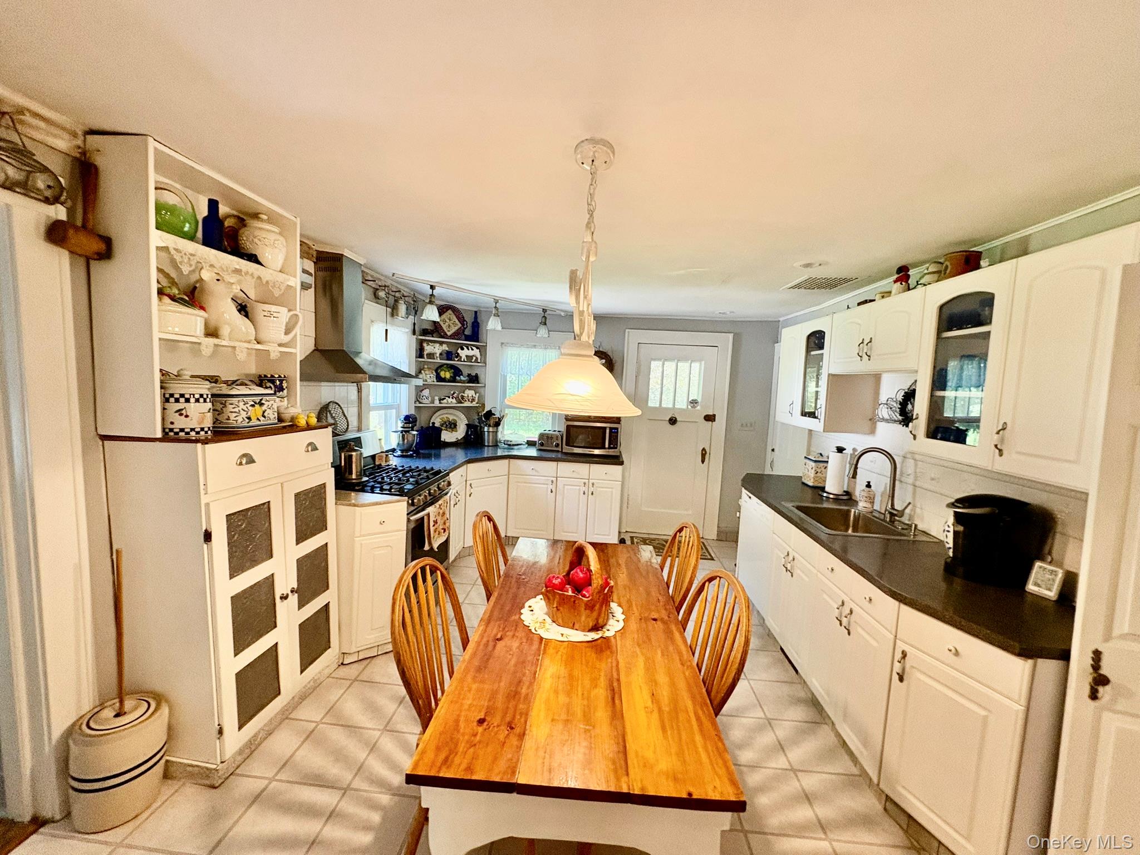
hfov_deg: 102.1
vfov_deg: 85.7
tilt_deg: -4.6
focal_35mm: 14
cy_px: 428
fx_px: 461
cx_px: 570
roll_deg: -3.0
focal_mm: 2.22
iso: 320
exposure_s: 1/60
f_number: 2.2
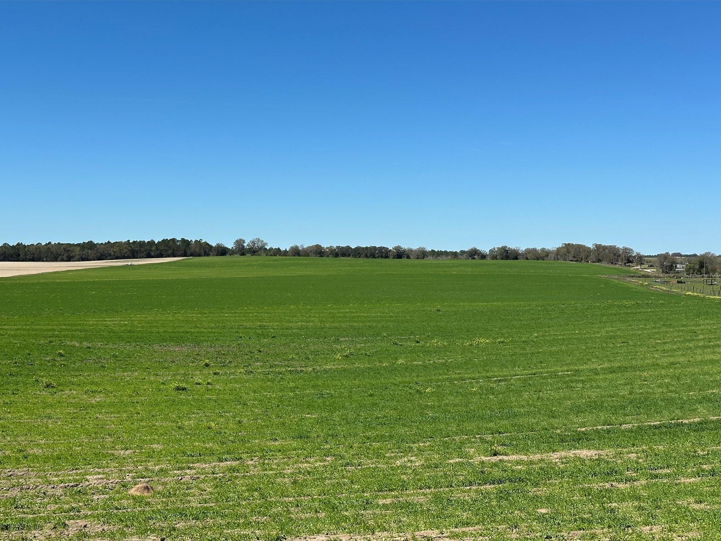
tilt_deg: -1.5
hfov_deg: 38.9
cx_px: 360
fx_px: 1021
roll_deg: +0.2
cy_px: 276
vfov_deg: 29.7
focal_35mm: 49
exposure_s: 1/5556
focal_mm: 6.86
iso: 64
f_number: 1.78
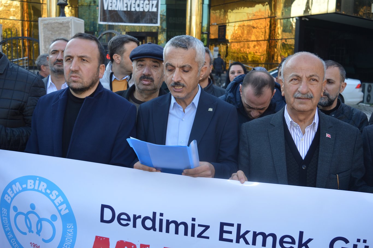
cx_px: 186
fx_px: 373
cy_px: 124
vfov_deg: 36.9
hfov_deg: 53.1
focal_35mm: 36
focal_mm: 24
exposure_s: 1/125
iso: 140
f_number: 4
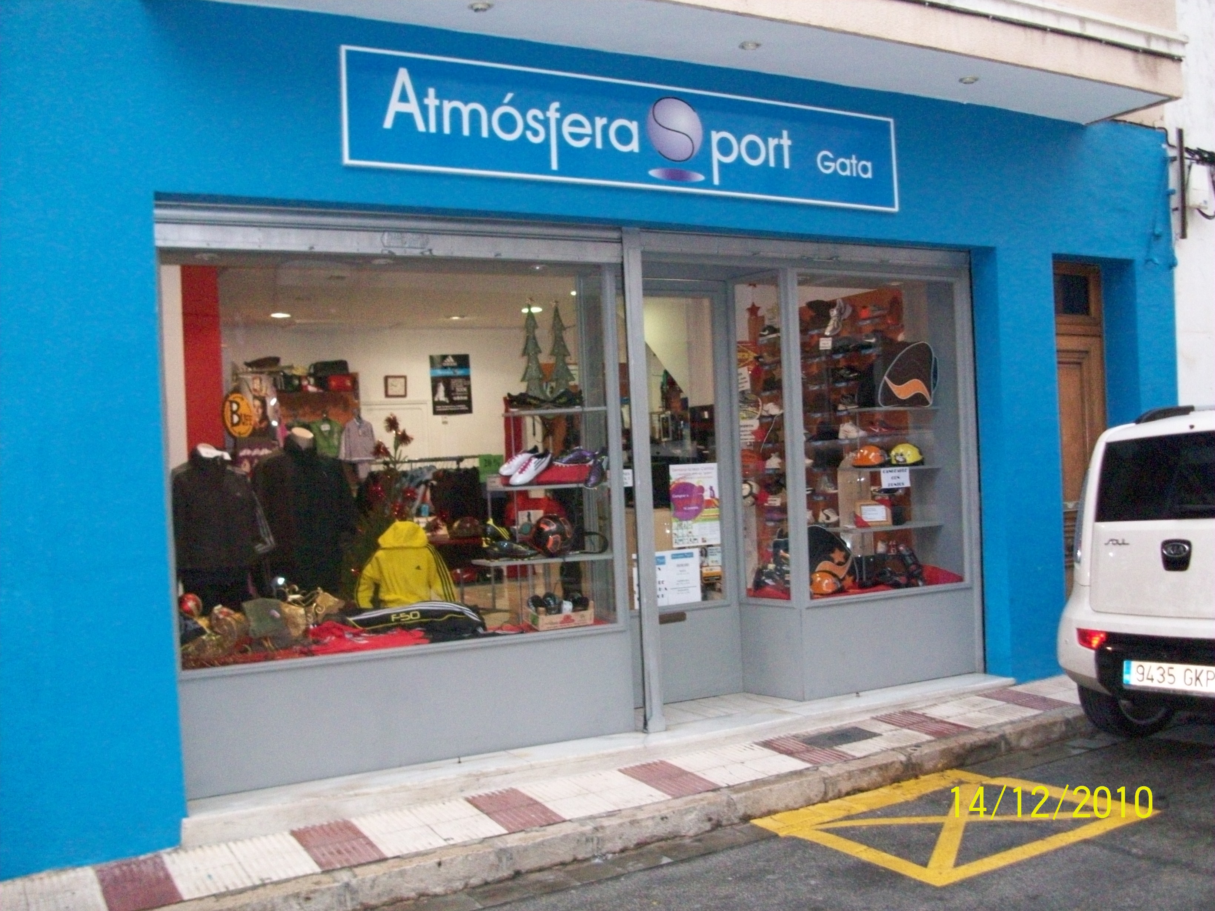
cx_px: 608
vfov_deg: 41.8
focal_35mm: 34
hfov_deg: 54.0
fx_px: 1193
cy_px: 456
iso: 320
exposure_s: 1/60
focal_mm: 5.7
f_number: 2.8
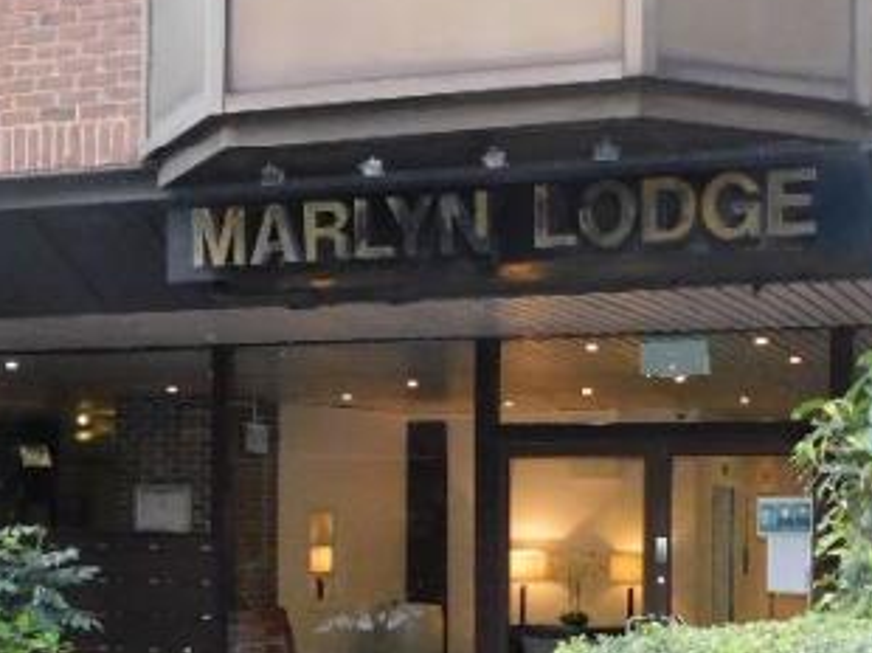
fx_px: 1913
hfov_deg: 25.7
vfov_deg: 19.0
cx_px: 419
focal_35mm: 76
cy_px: 588
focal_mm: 4
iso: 360
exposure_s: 1/30
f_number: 3
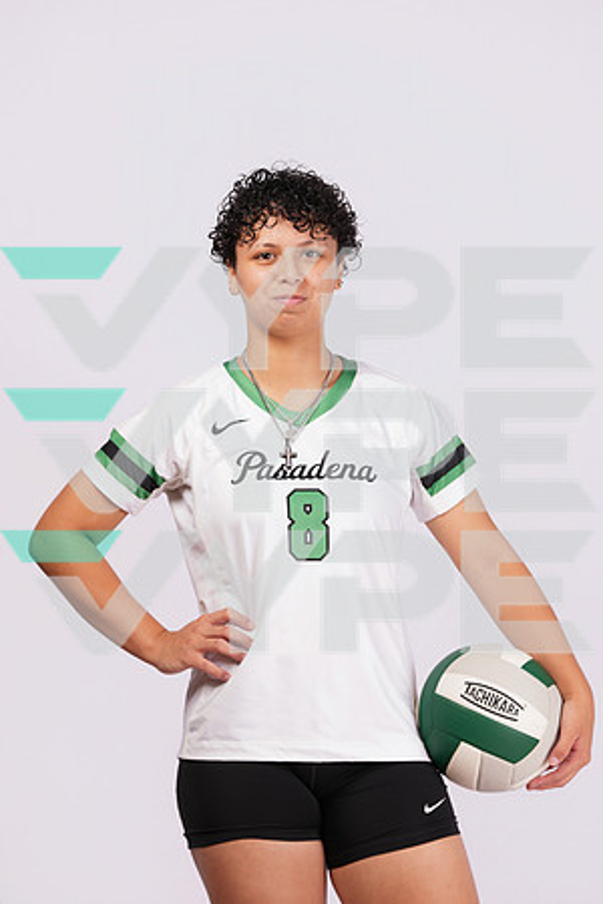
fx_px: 3794
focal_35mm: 151
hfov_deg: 9.1
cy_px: 452
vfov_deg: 13.6
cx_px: 302
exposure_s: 1/200
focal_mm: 151
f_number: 5.6
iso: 200
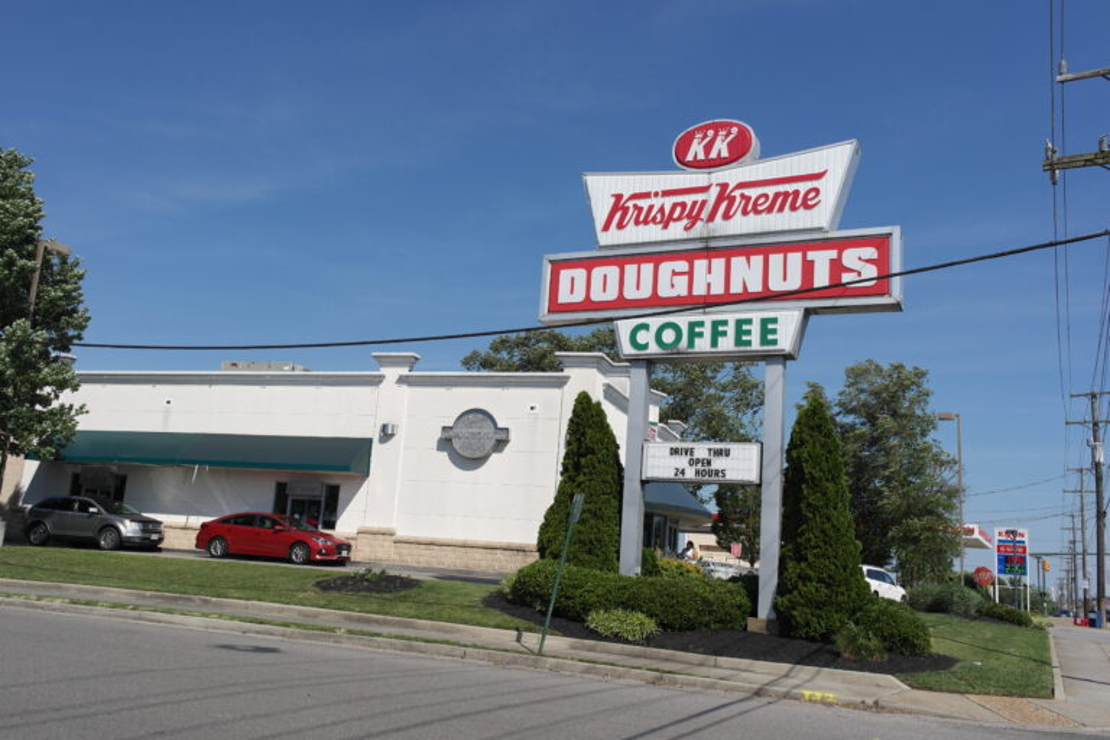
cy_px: 370
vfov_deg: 43.6
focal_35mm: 30
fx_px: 925
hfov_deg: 61.9
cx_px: 555
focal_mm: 20
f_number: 8
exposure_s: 1/400
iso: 100
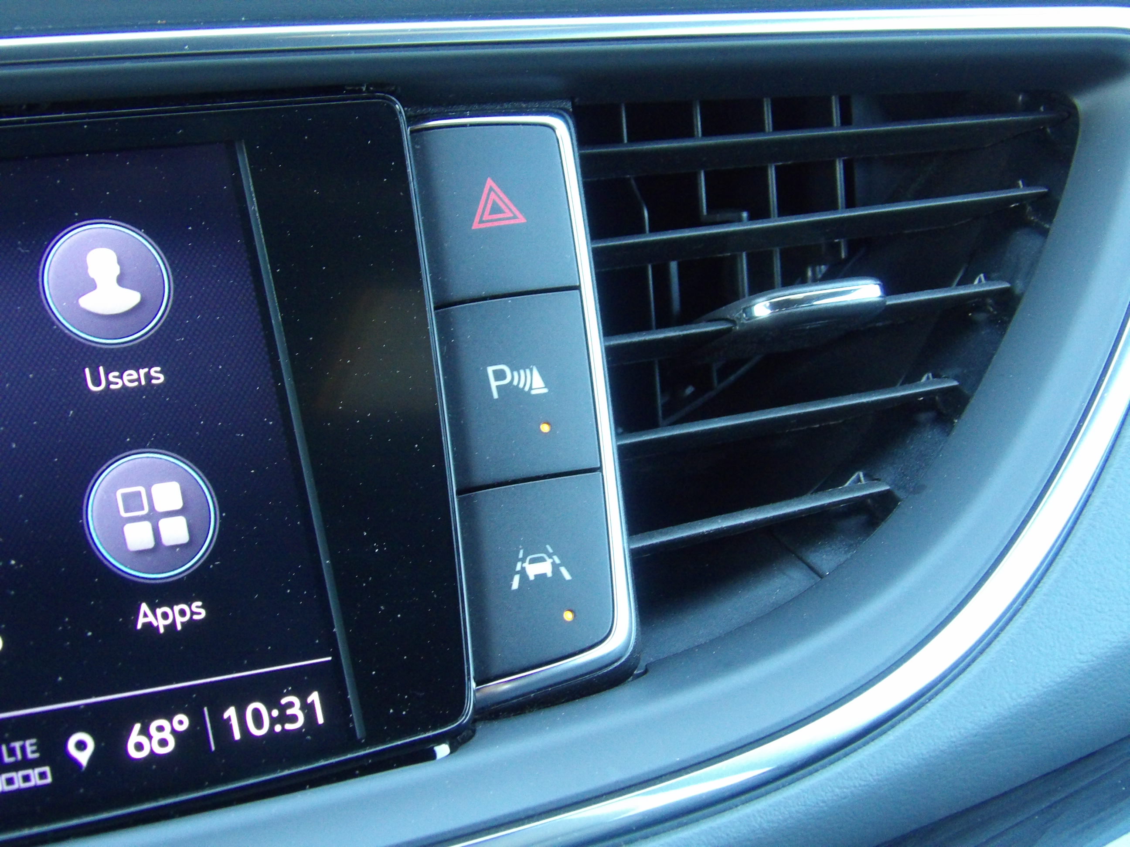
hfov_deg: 27.0
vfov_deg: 20.4
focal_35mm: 72
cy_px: 424
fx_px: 2350
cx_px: 565
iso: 727
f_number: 4.1
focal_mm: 13
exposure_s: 1/50
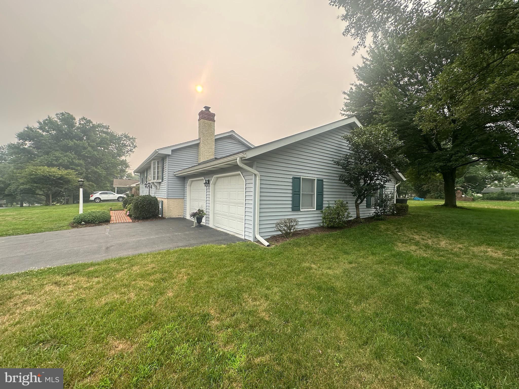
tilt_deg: +1.4
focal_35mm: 14
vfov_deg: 85.7
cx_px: 260
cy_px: 194
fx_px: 210
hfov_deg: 102.1
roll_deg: -1.3
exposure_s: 1/401
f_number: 2.2
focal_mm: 2.22
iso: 40
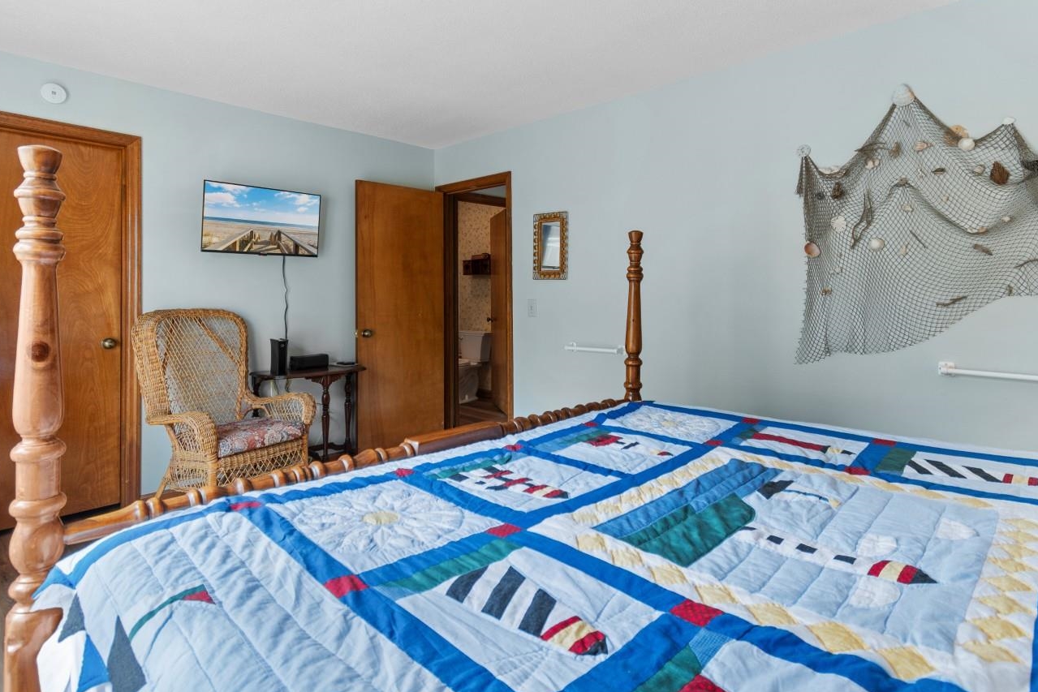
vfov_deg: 64.2
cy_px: 289
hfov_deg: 86.9
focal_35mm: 19
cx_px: 541
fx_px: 548
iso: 100
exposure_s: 1/20
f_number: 4.5
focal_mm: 10
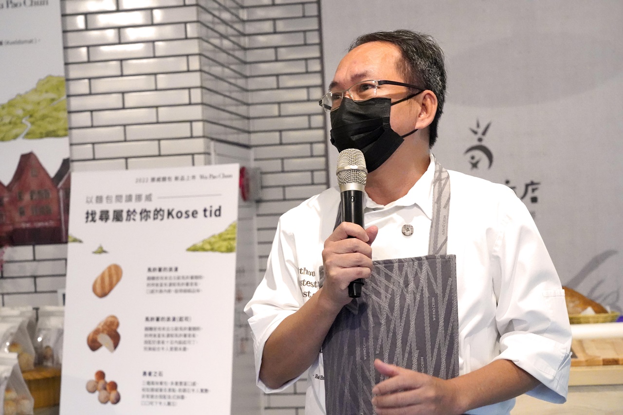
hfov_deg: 29.2
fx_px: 1194
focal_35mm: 69
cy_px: 208
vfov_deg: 19.7
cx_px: 312
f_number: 7.1
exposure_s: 1/400
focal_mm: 69
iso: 20000
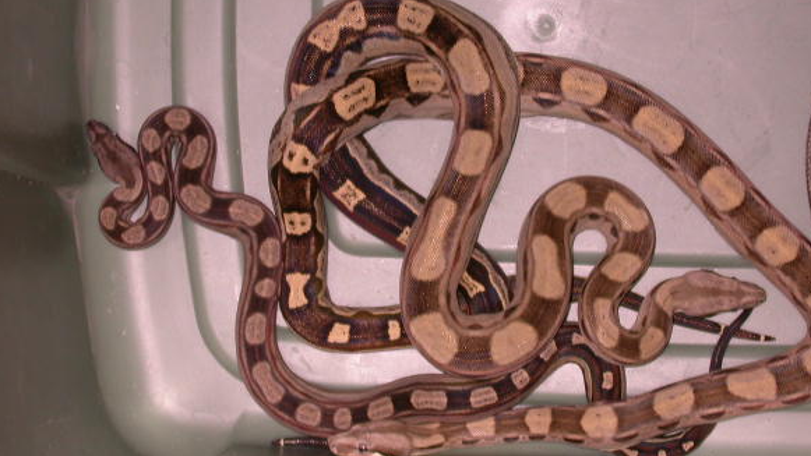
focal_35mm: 120
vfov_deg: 10.1
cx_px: 440
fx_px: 2581
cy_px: 159
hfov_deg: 17.9
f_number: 3.9
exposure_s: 1/60.3
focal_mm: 20.8
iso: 100
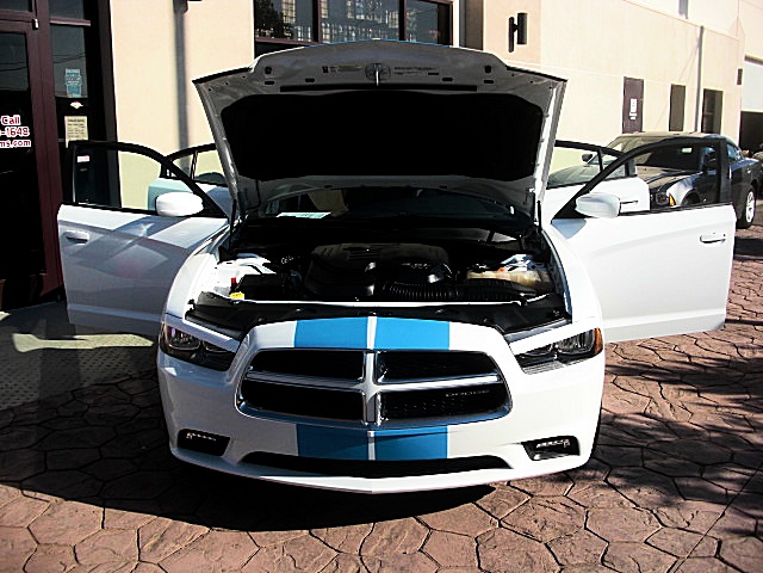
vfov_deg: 39.7
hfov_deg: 51.4
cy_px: 286
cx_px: 382
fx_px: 794
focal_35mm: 36
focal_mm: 6.3
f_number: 7.9
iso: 50
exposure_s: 1/160
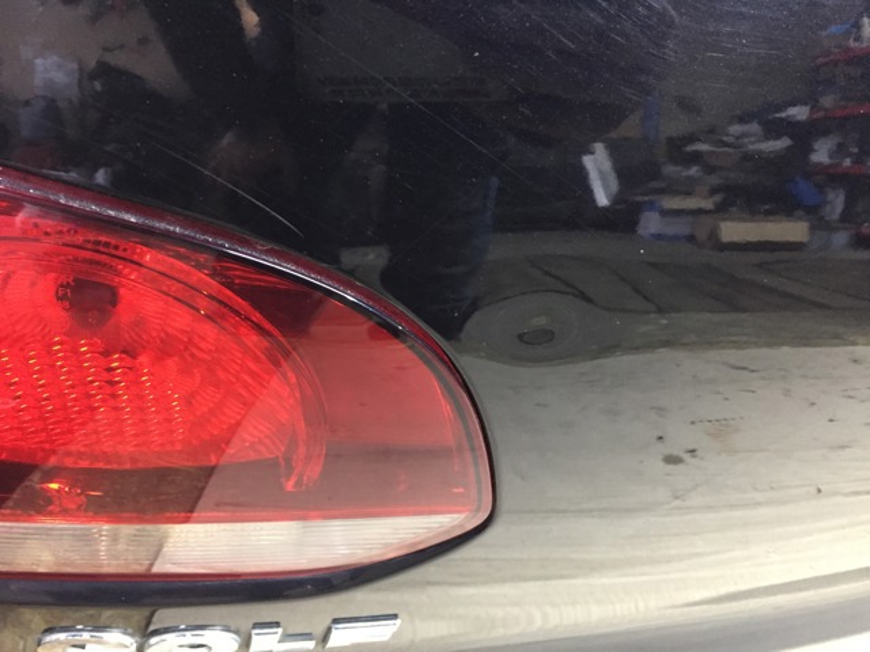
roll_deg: -7.1
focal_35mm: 29
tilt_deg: -37.1
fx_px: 729
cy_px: 326
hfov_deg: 61.7
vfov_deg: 48.2
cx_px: 435
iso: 250
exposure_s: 1/17
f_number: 2.2
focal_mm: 4.15
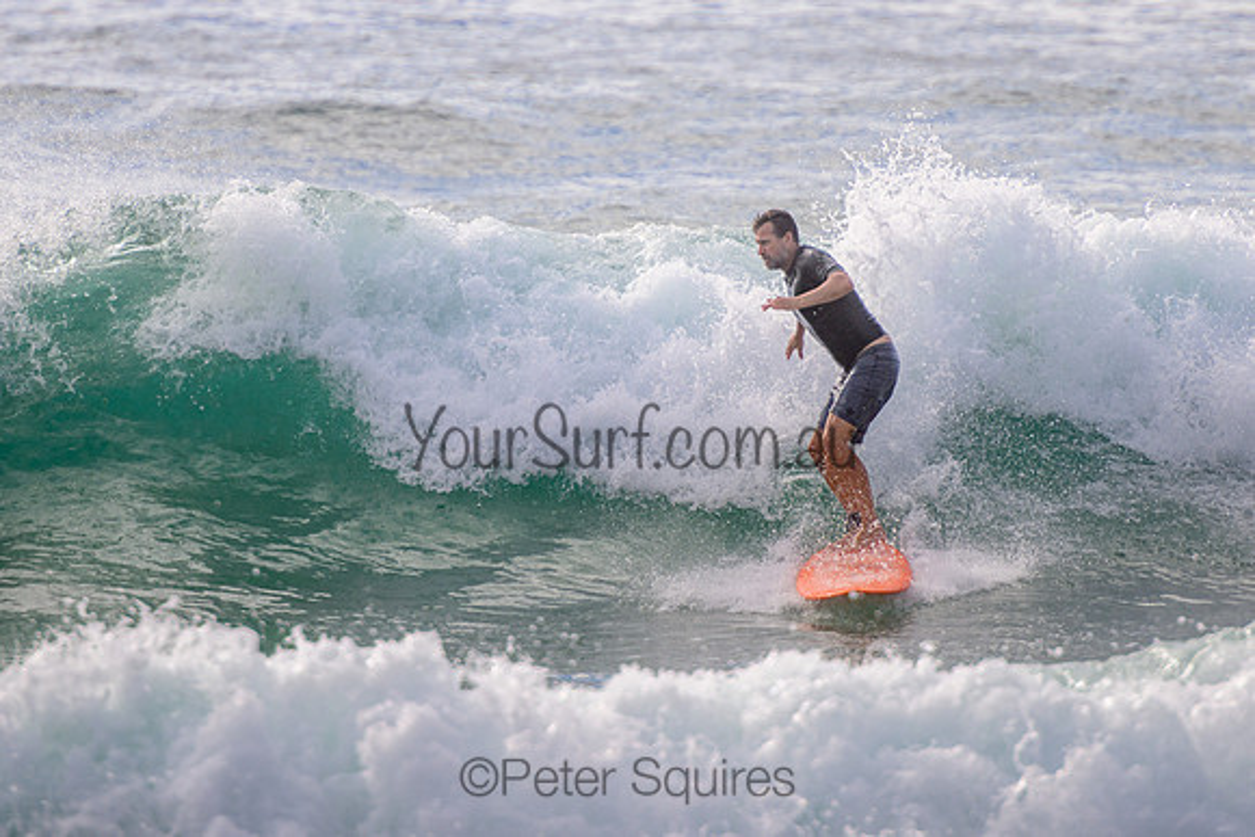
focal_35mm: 550
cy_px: 265
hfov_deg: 3.7
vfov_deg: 2.5
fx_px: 19183
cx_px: 684
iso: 220
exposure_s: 1/2000
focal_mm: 400
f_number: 5.6
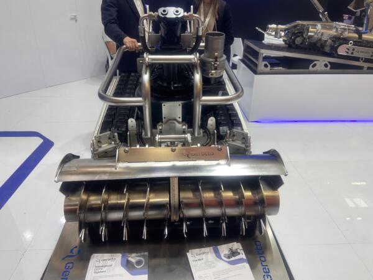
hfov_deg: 67.3
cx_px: 186
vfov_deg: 53.1
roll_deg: -0.9
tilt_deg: -27.1
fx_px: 280
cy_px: 140
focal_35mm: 26
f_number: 1.8
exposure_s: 1/120
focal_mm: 4.25
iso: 32
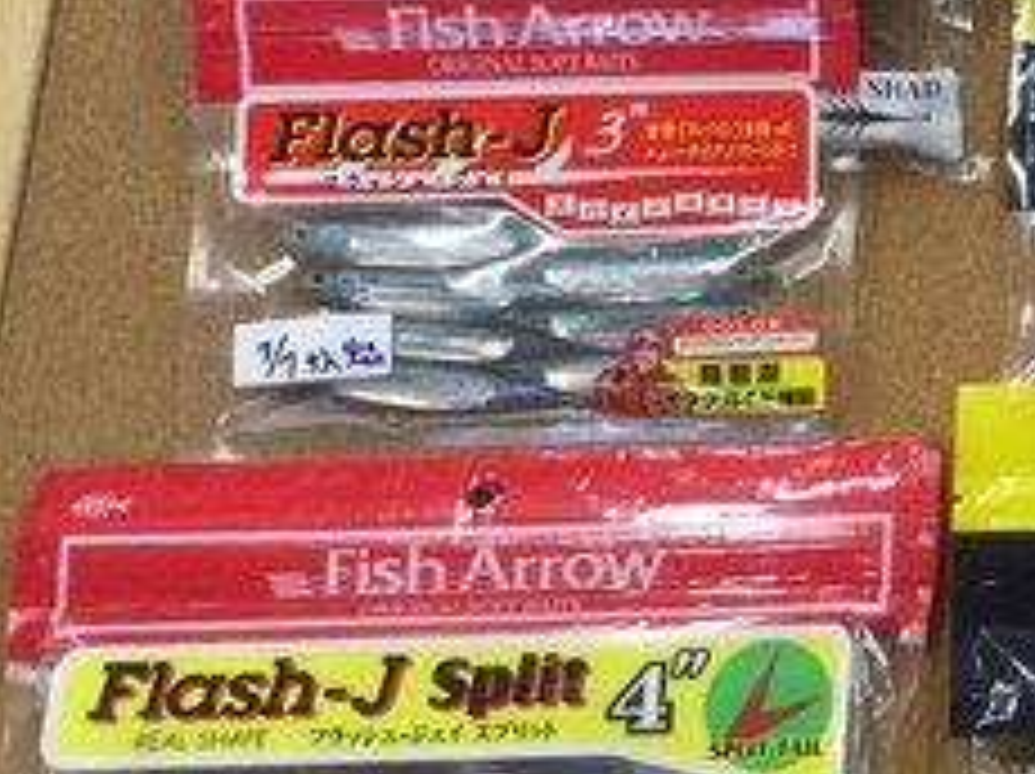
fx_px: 2419
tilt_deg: -69.9
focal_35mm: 81
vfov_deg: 17.9
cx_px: 1336
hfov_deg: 21.8
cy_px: 63
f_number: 2.4
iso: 40
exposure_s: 1/30
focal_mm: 3.3
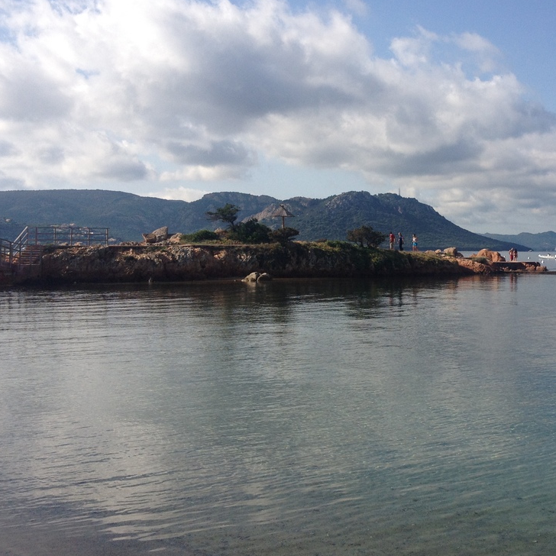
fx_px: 927
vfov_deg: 33.3
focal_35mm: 51
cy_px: 227
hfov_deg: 32.7
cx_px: 425
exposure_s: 1/2208
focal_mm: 4.28
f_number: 2.4
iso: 64
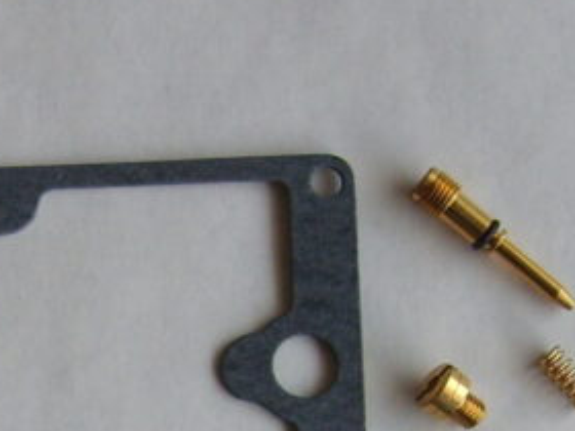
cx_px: 2
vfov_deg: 11.2
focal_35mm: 128
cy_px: 595
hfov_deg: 15.1
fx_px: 2126
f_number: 2.8
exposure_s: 1/60
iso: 50
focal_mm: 5.8
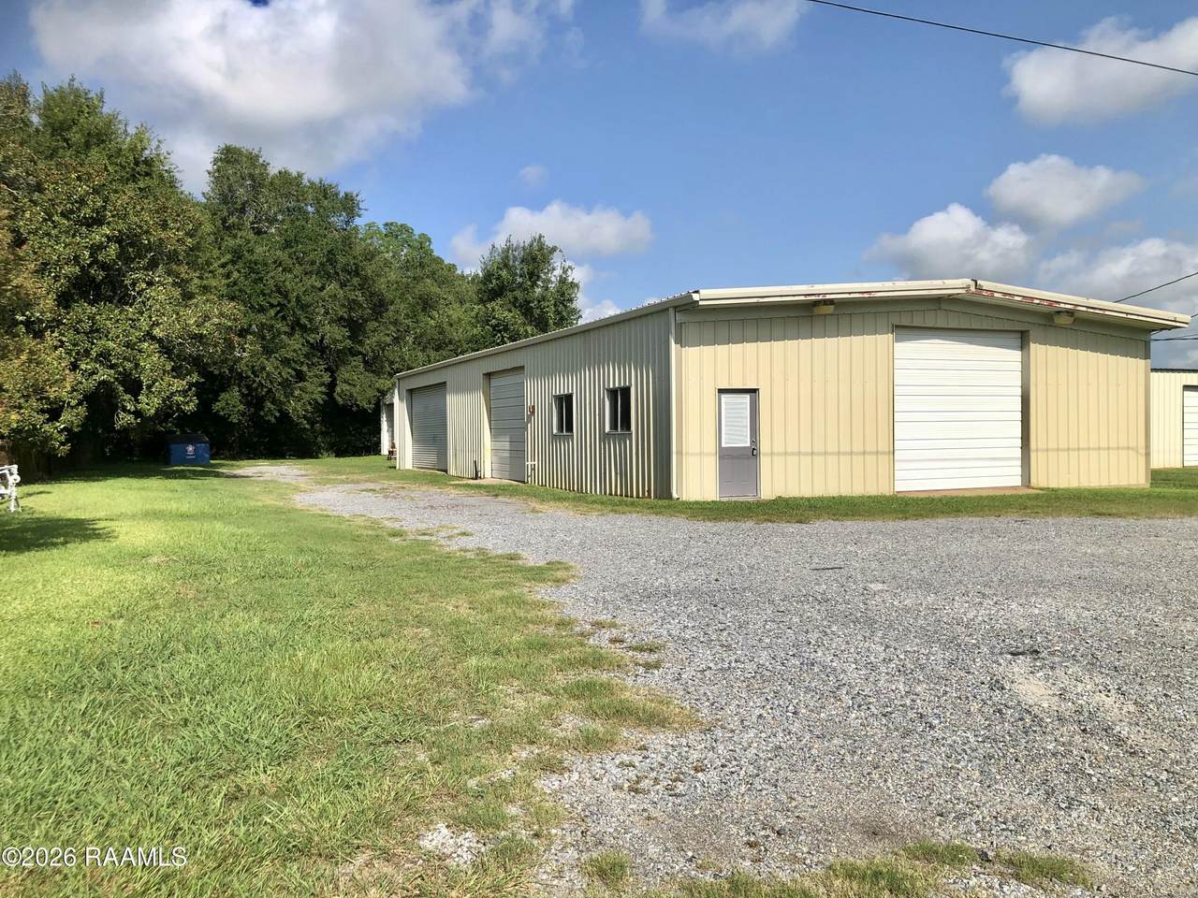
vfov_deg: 49.7
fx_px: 969
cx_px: 599
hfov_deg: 63.4
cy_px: 449
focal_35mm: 28
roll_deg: +1.4
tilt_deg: +0.0
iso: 20
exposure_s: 1/2857
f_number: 1.8
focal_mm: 3.99
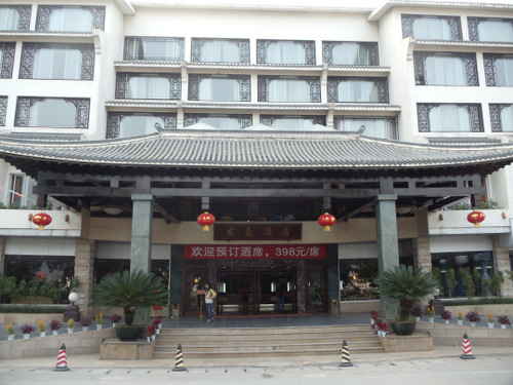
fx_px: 652
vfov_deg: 32.9
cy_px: 192
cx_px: 256
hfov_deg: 42.9
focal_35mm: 44
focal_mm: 6
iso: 100
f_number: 3.5
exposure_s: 1/125
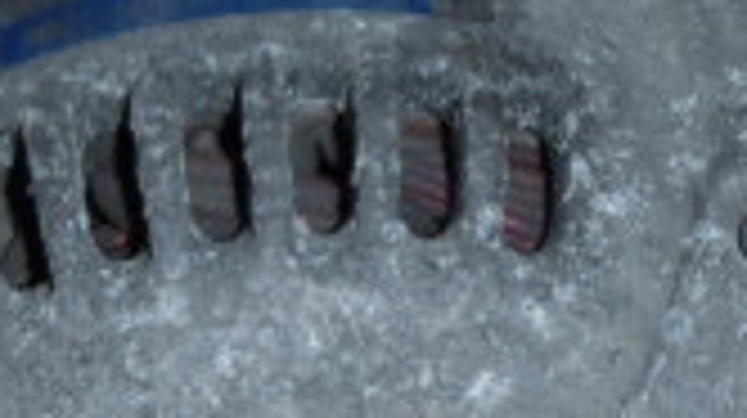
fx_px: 3166
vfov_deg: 7.5
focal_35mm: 160
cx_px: 117
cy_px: 454
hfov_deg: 13.4
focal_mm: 6.83
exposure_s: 1/40
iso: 100
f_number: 4.6
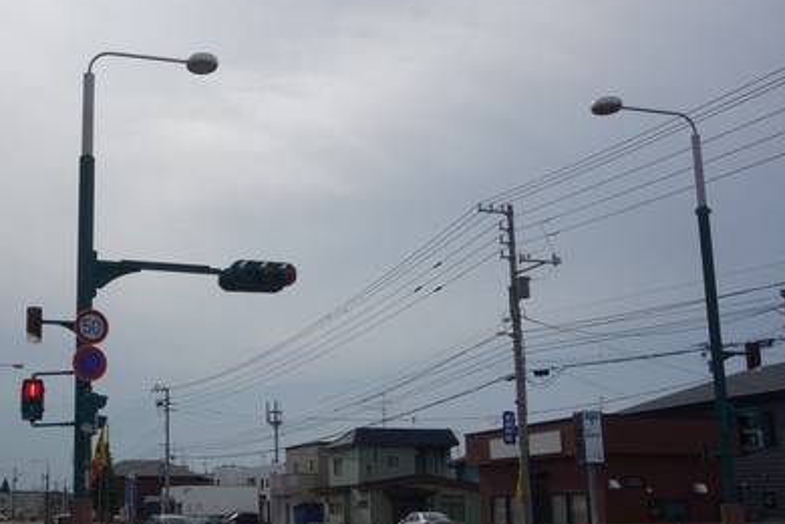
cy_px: 340
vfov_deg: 29.1
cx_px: 157
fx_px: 1003
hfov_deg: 40.9
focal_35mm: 46
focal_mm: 10.4
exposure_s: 1/800
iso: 125
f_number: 7.1
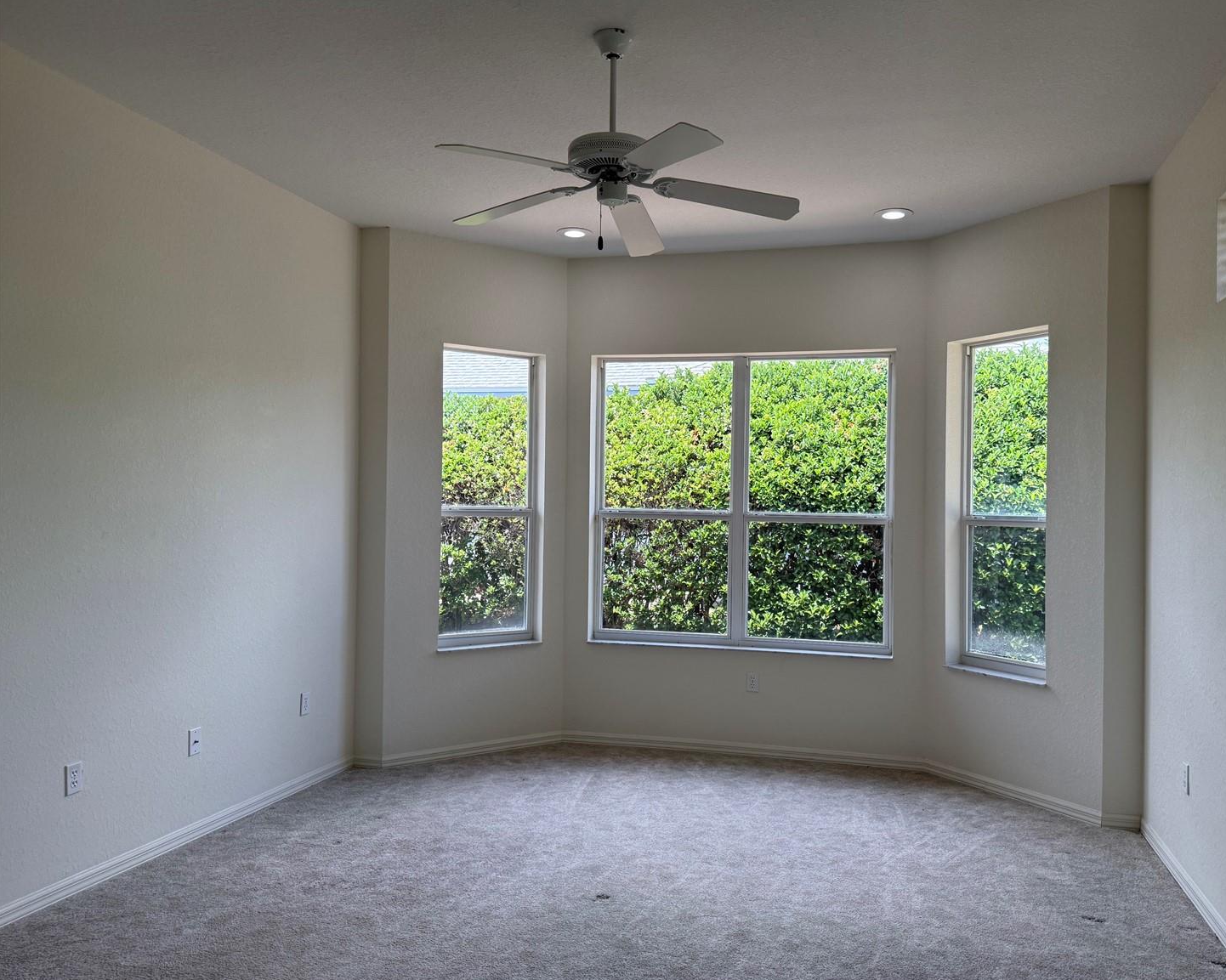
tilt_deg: +0.7
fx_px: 943
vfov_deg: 54.9
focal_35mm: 26
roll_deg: -0.5
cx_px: 677
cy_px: 495
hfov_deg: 65.9
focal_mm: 6.76
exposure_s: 1/735
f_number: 1.78
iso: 100
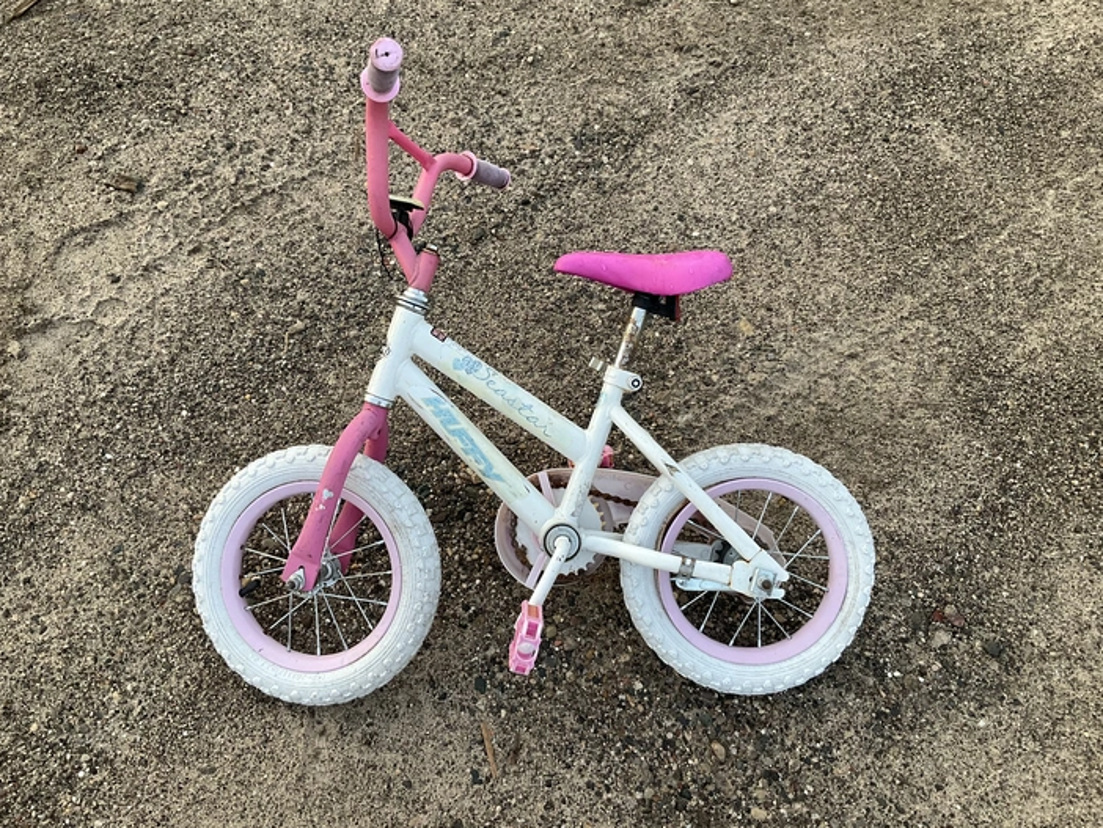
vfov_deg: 45.5
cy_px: 401
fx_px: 988
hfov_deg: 58.3
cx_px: 536
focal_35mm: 31
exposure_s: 1/103
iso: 64
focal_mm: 3
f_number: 1.8
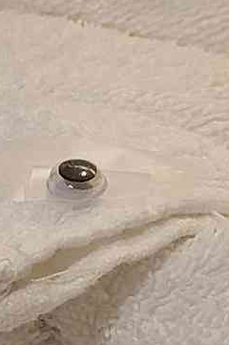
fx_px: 1835
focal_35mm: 192
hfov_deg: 7.1
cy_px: 380
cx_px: 72
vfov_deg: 10.6
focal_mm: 5.4
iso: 200
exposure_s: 1/60
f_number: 1.8
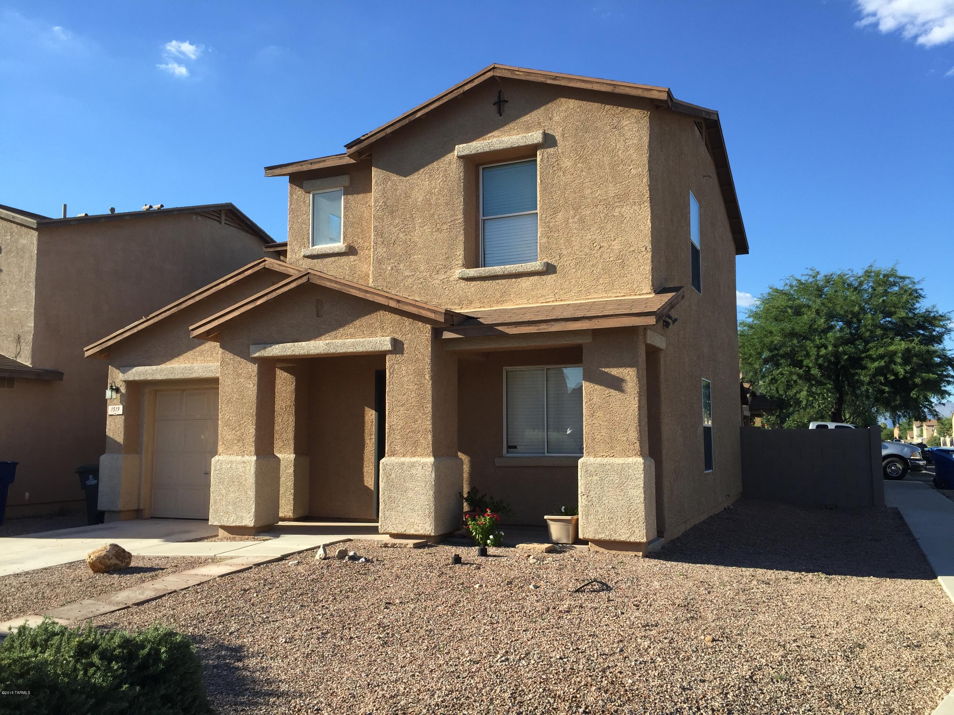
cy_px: 358
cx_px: 477
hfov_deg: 61.7
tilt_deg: +6.2
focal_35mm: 29
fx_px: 799
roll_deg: -0.4
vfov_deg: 48.2
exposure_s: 1/1014
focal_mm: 4.15
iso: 32
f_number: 2.2
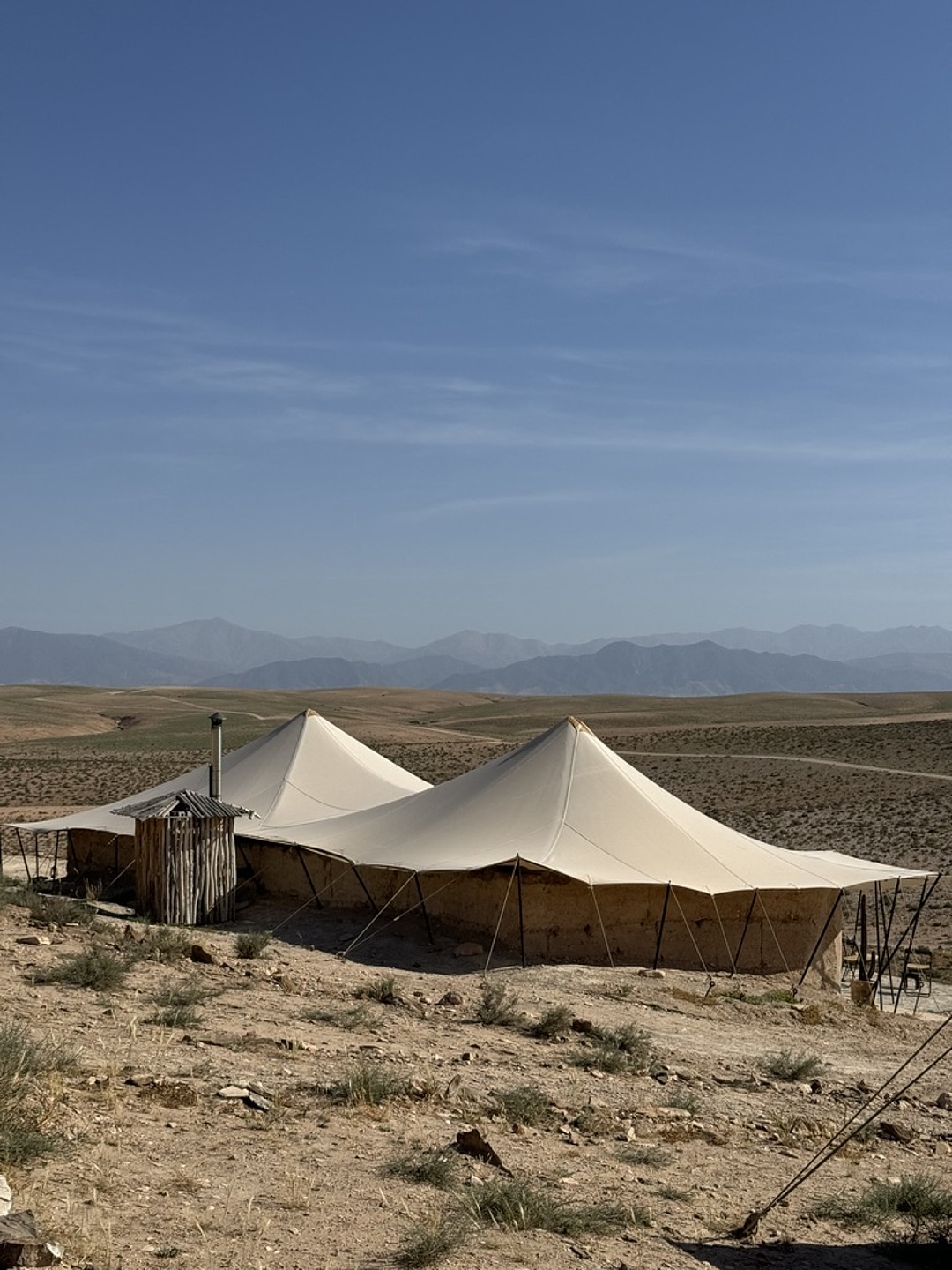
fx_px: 1760
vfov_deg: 39.7
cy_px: 635
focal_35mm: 48
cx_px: 476
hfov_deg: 30.3
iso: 64
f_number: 1.78
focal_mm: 6.76
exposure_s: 1/7937
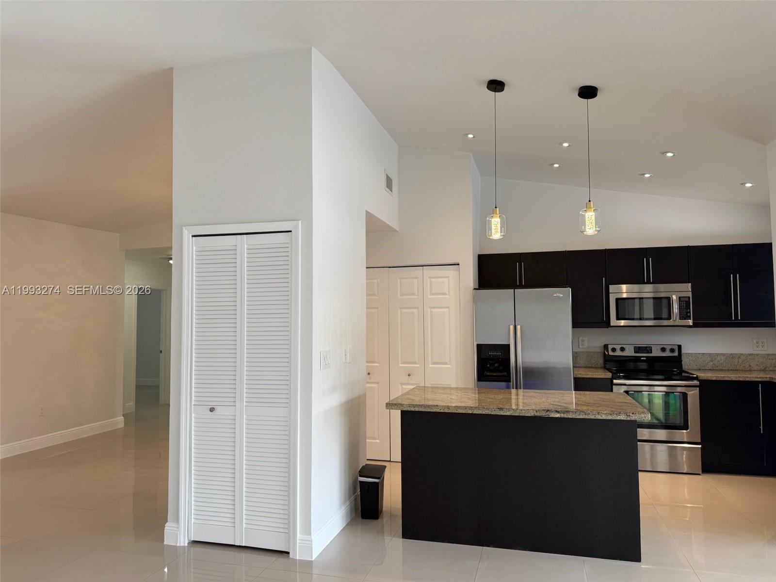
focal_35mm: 24
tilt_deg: +3.4
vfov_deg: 56.8
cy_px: 291
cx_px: 388
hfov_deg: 71.6
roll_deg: +0.1
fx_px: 538
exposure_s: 1/120
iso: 100
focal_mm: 6.76
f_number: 1.78
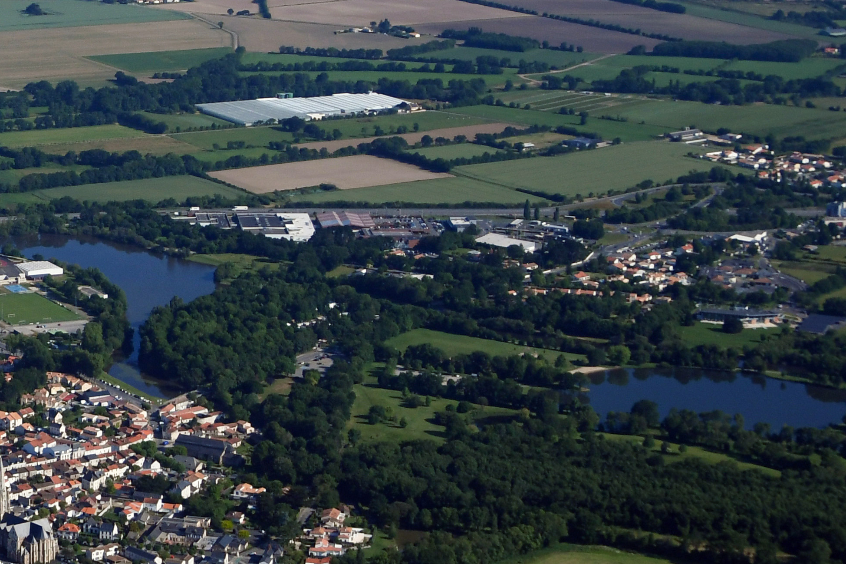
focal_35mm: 120
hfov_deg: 16.2
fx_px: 2820
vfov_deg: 11.4
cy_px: 178
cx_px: -253
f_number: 4
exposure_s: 1/5000
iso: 320
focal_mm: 28
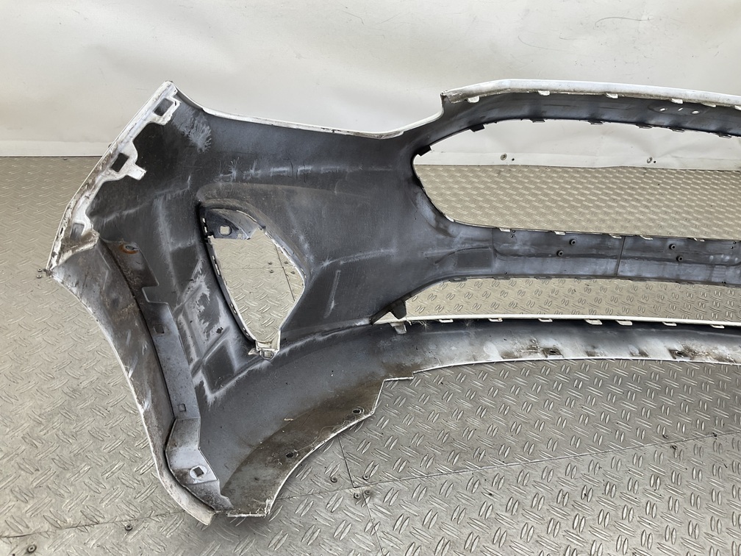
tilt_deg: -31.4
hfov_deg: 61.7
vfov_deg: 48.2
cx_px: 370
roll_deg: -12.5
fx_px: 621
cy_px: 278
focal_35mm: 29
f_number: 1.8
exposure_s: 1/100
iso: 16
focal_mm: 3
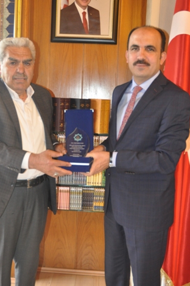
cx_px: 82
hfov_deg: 29.8
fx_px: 357
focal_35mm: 45
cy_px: 155
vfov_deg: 43.6
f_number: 3.5
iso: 800
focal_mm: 22
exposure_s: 1/60
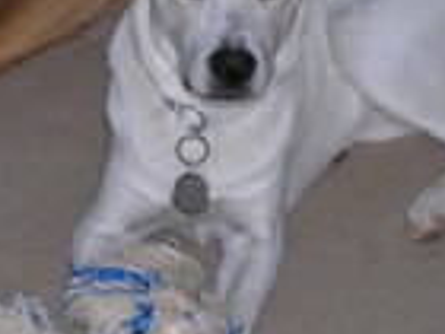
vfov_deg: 8.2
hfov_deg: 11.0
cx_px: 200
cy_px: 54
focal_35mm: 180
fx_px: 2314
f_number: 3.6
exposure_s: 1/60.1
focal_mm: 10.4
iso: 74
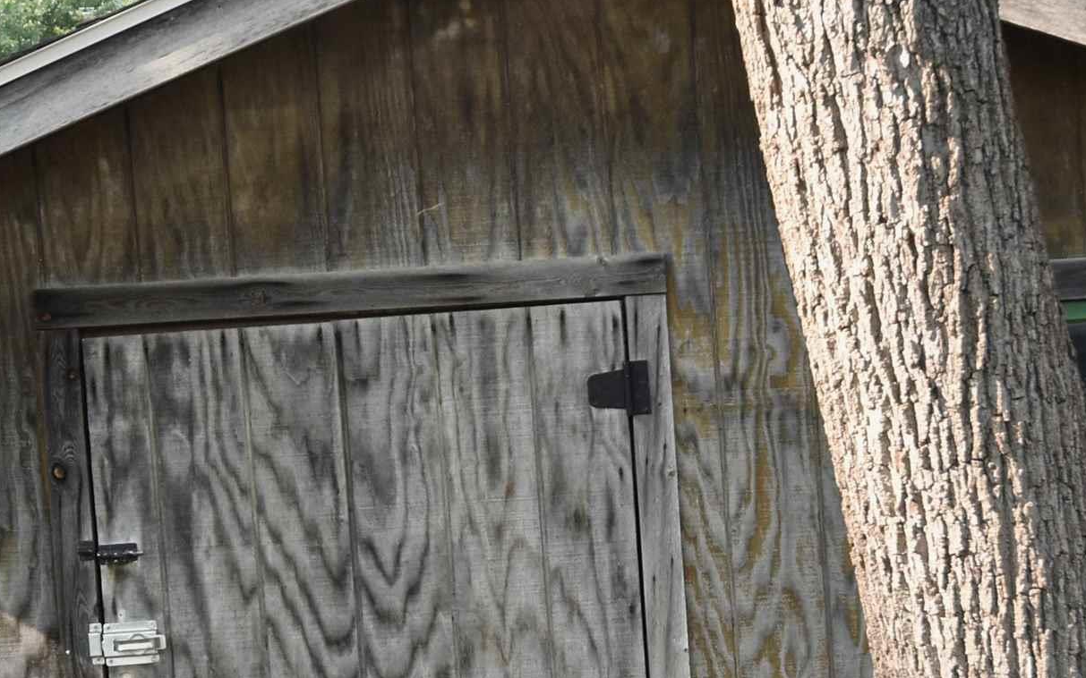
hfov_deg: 25.4
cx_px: 538
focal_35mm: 81
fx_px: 2406
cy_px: 510
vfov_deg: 16.0
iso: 400
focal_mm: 21
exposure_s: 1/200
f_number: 7.1
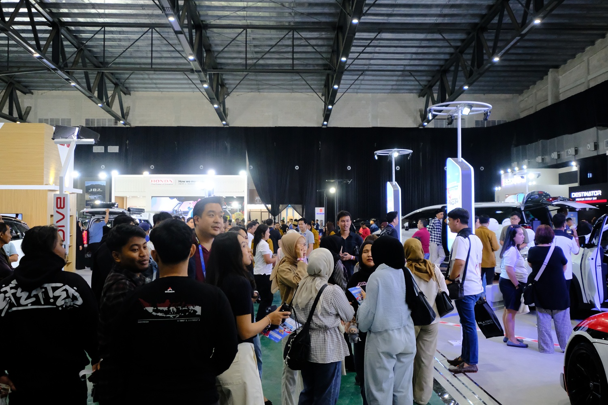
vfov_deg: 36.9
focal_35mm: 36
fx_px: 608
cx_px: 304
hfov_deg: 53.1
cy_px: 202
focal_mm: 24
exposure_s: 1/320
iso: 6400
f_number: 4
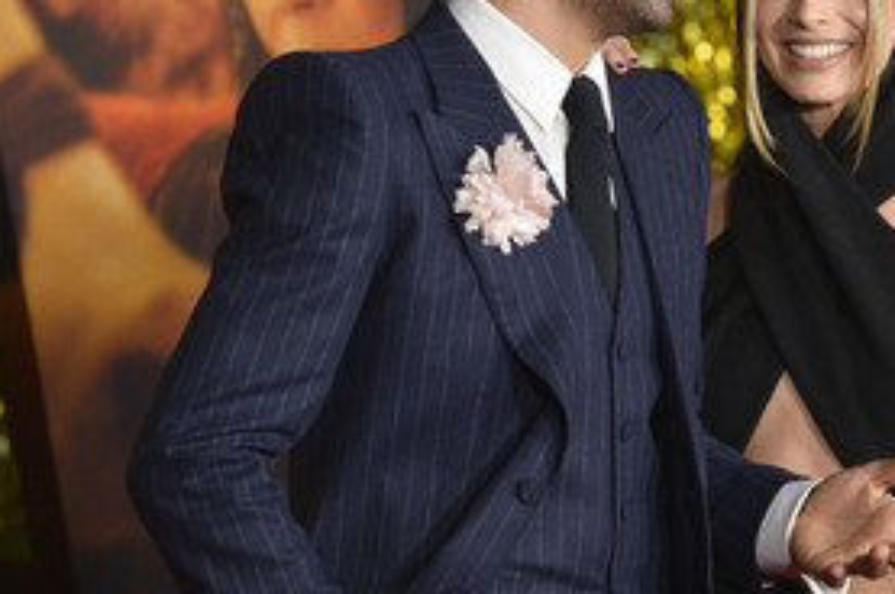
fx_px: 6059
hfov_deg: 8.4
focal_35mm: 244
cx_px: 721
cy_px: 174
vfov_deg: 5.6
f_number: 4.5
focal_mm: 150
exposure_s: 1/320
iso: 2000
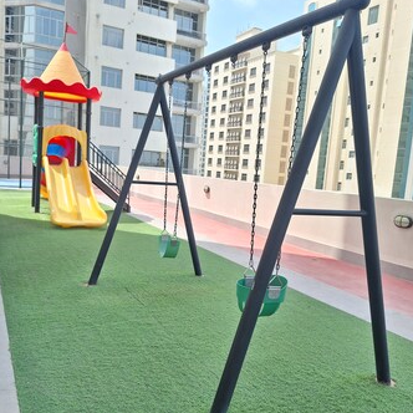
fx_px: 378
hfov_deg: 57.3
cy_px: 205
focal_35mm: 28
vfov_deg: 57.3
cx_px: 202
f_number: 1.8
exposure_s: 1/938
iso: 40
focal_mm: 5.54
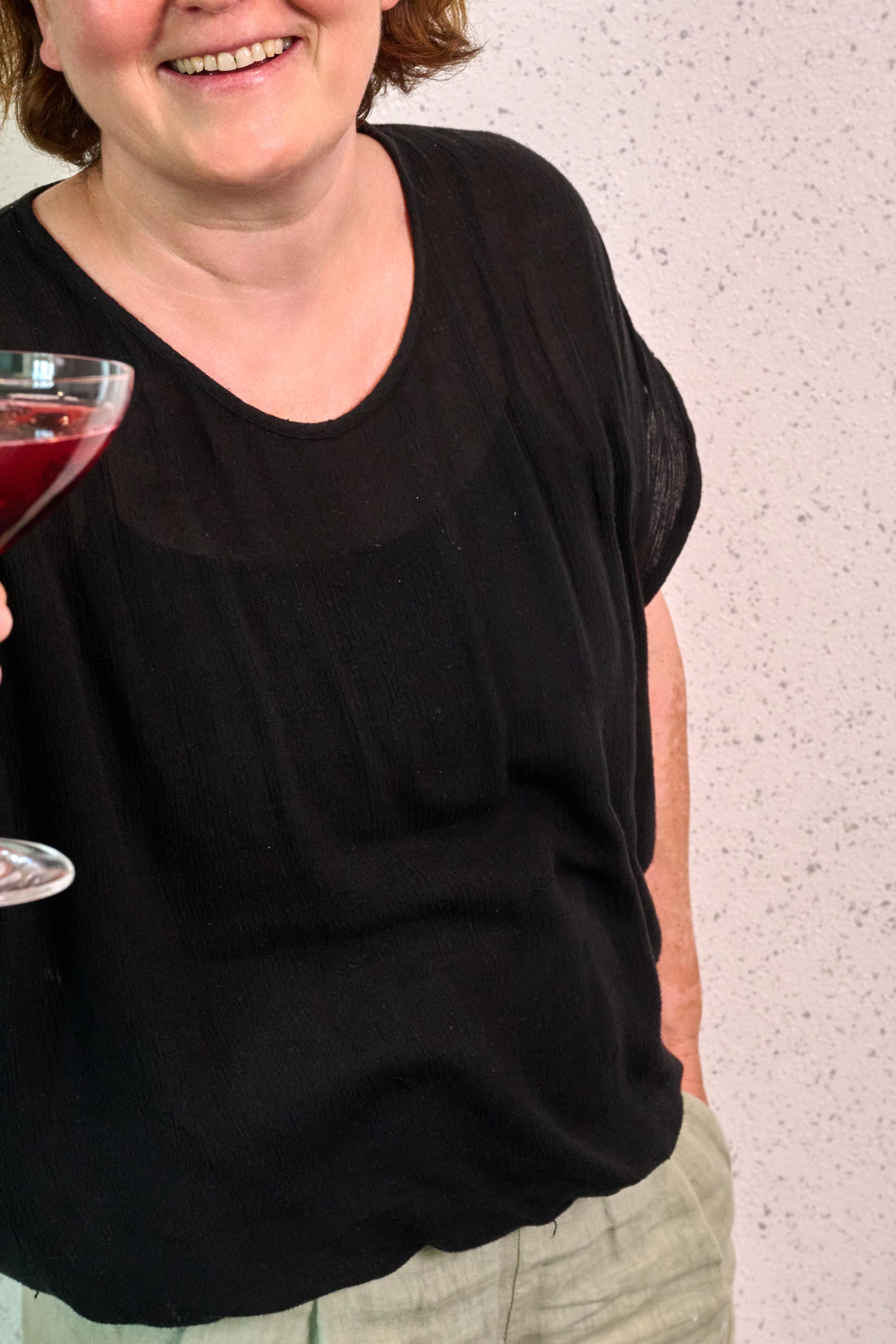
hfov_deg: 18.4
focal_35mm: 74
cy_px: 627
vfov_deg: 27.3
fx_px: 2762
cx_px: 283
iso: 2500
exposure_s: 1/160
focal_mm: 42
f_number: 8
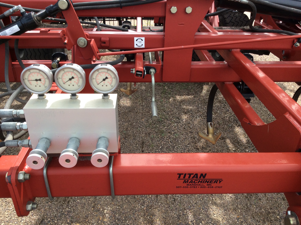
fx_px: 278
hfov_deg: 56.9
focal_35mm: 32
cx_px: 150
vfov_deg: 44.1
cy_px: 112
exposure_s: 1/406
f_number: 2.4
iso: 32
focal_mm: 3.3
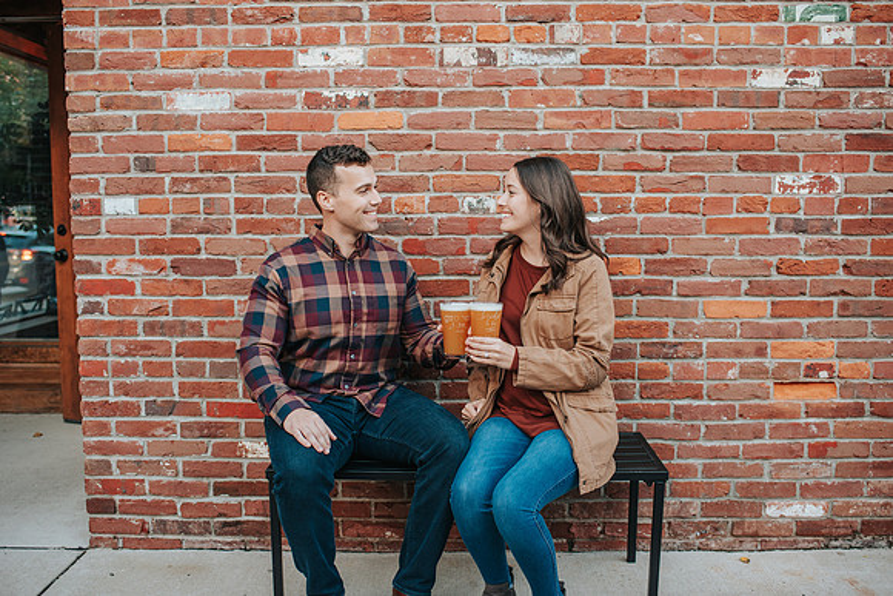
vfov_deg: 37.2
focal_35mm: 36
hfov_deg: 53.5
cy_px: 298
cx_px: 446
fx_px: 886
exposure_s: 1/400
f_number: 2.8
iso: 800
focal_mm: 35
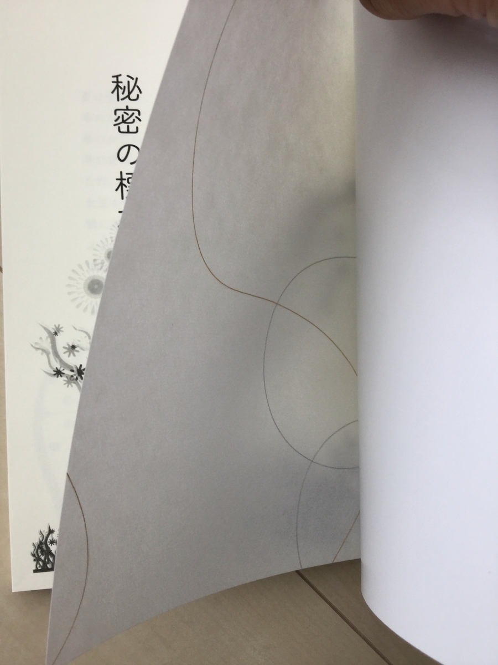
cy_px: 332
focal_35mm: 31
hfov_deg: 45.4
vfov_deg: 58.4
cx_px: 249
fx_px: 595
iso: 32
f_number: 2.4
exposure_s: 1/60
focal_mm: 3.3
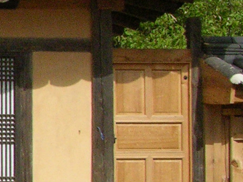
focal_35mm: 218
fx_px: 1530
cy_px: 151
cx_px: -495
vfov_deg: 6.8
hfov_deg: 7.8
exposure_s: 1/1024
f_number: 6.3
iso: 200
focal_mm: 8.9
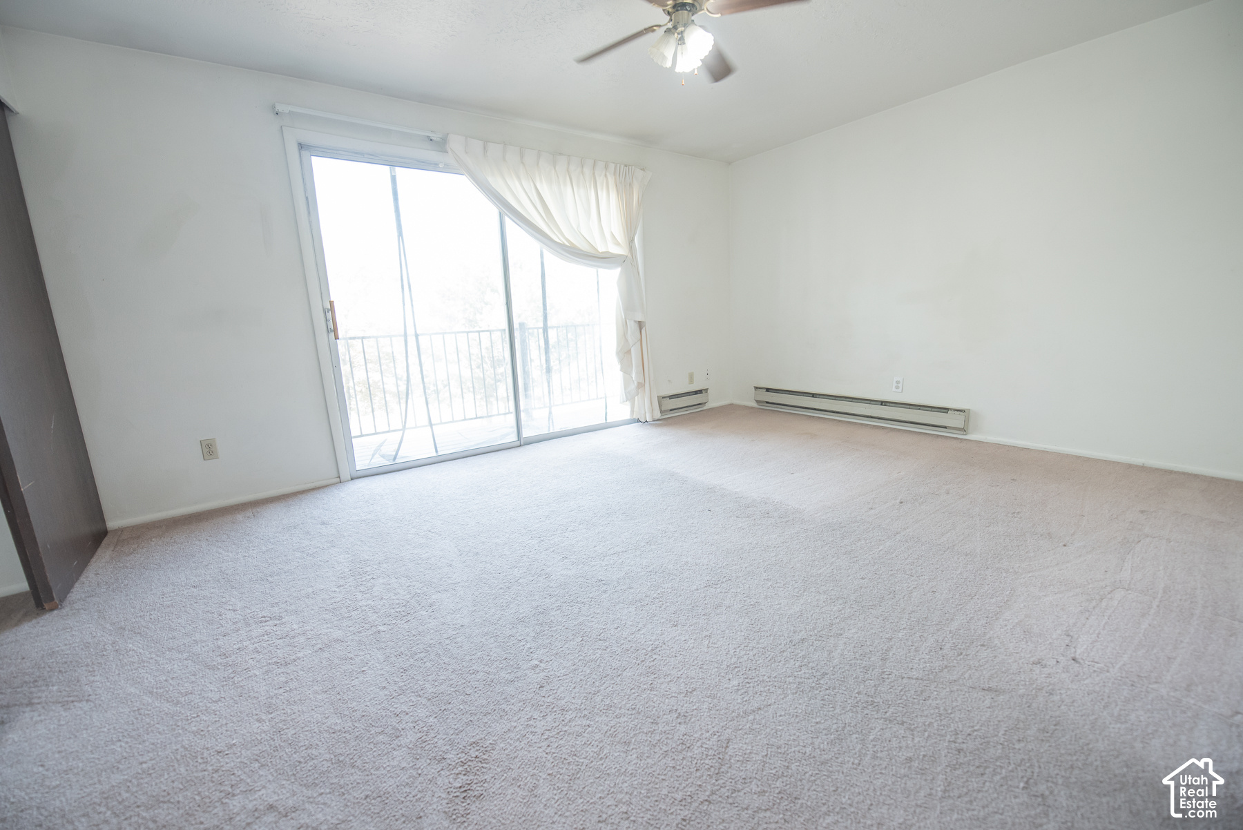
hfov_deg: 104.2
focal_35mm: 14
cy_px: 415
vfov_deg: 81.3
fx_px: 484
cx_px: 622
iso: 1000
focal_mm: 14
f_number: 3.5
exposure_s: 1/125
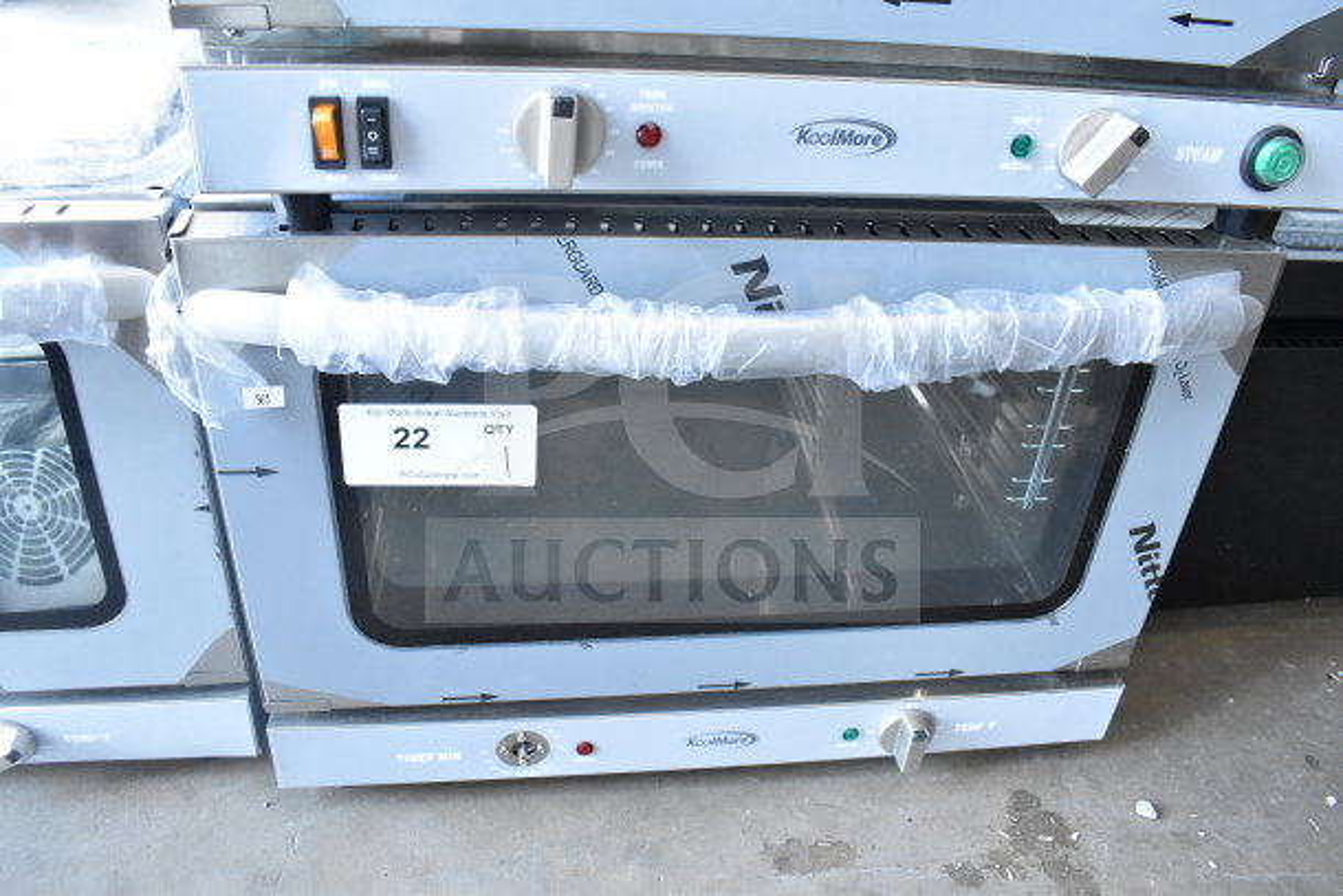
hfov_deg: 67.4
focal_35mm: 27
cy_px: 448
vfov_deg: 48.0
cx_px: 672
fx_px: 1007
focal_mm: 18
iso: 6400
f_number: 6.3
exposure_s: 1/160
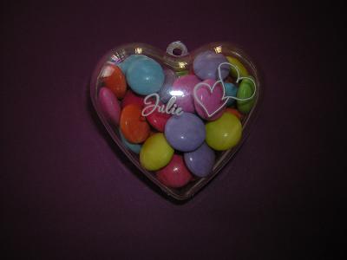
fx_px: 361
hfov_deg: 51.4
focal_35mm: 36
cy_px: 130
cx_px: 174
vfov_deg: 39.7
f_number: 2.6
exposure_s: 1/60.1
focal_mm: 4.7
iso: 50
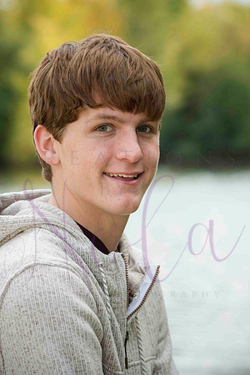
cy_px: 188
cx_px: 125
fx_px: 1302
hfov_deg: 11.0
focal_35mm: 125
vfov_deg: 16.4
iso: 800
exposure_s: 1/640
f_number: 6.3
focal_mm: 125
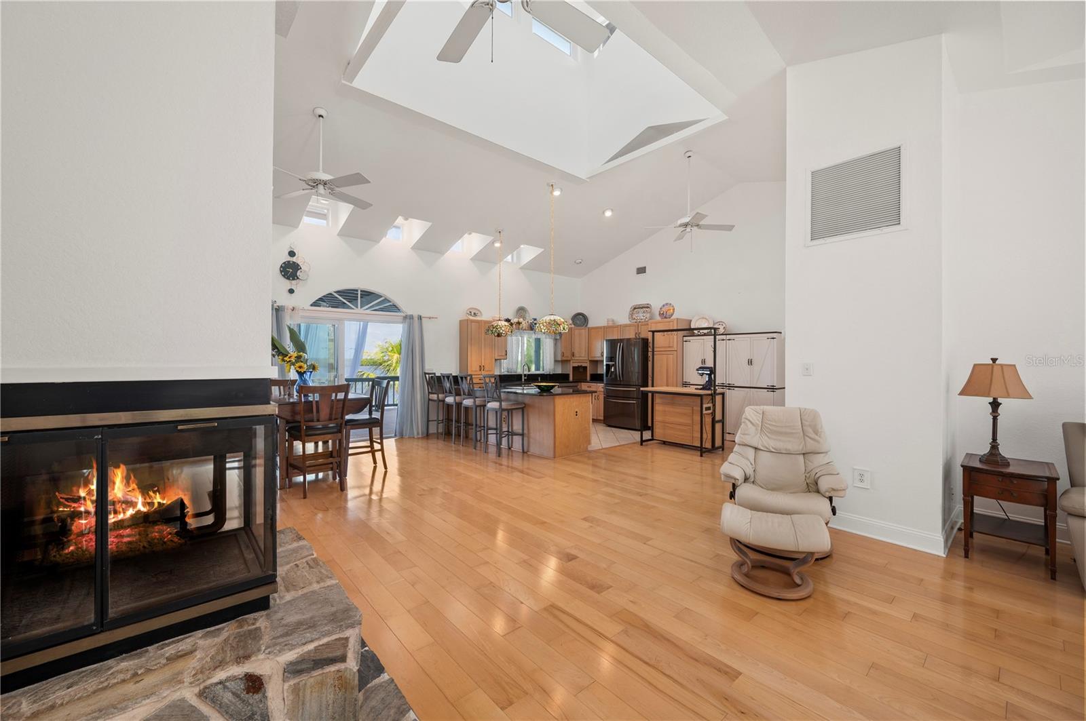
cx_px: 543
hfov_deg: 104.3
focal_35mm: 14
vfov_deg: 81.1
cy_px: 360
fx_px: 422
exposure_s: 1/10
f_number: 7.1
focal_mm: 14
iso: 400
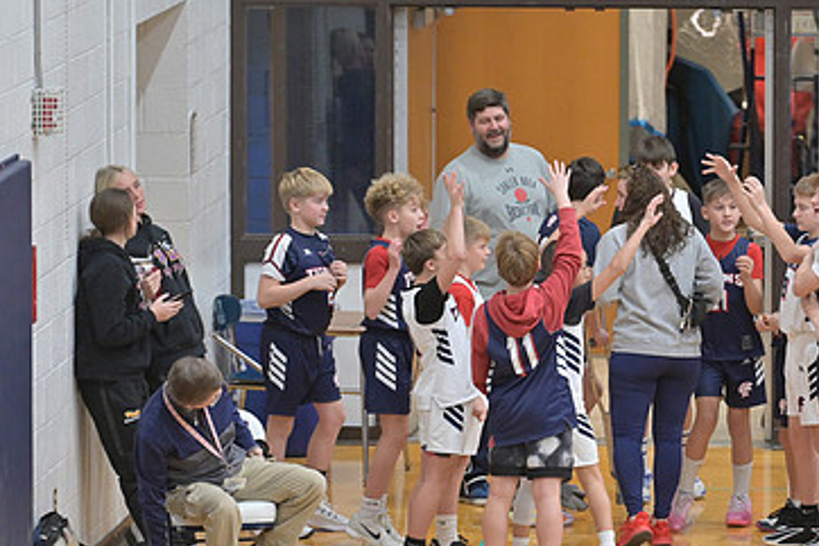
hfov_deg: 6.4
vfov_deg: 4.3
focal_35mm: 320
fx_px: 7276
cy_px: 344
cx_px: 615
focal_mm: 200
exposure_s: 1/400
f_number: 4.5
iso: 3600
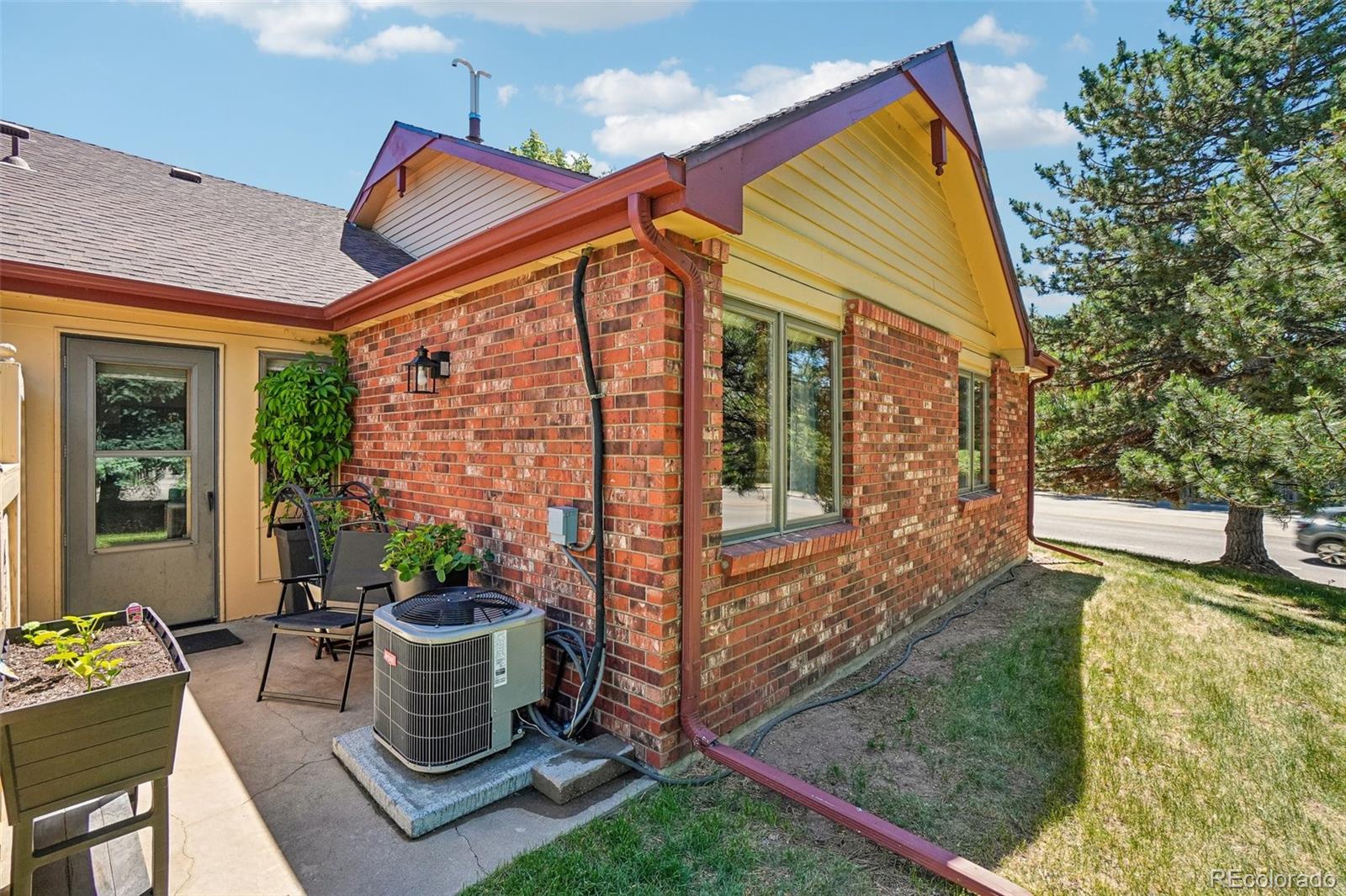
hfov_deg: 100.4
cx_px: 673
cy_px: 448
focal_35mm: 15
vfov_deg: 77.3
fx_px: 561
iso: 400
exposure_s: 1/160
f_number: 8
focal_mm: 10
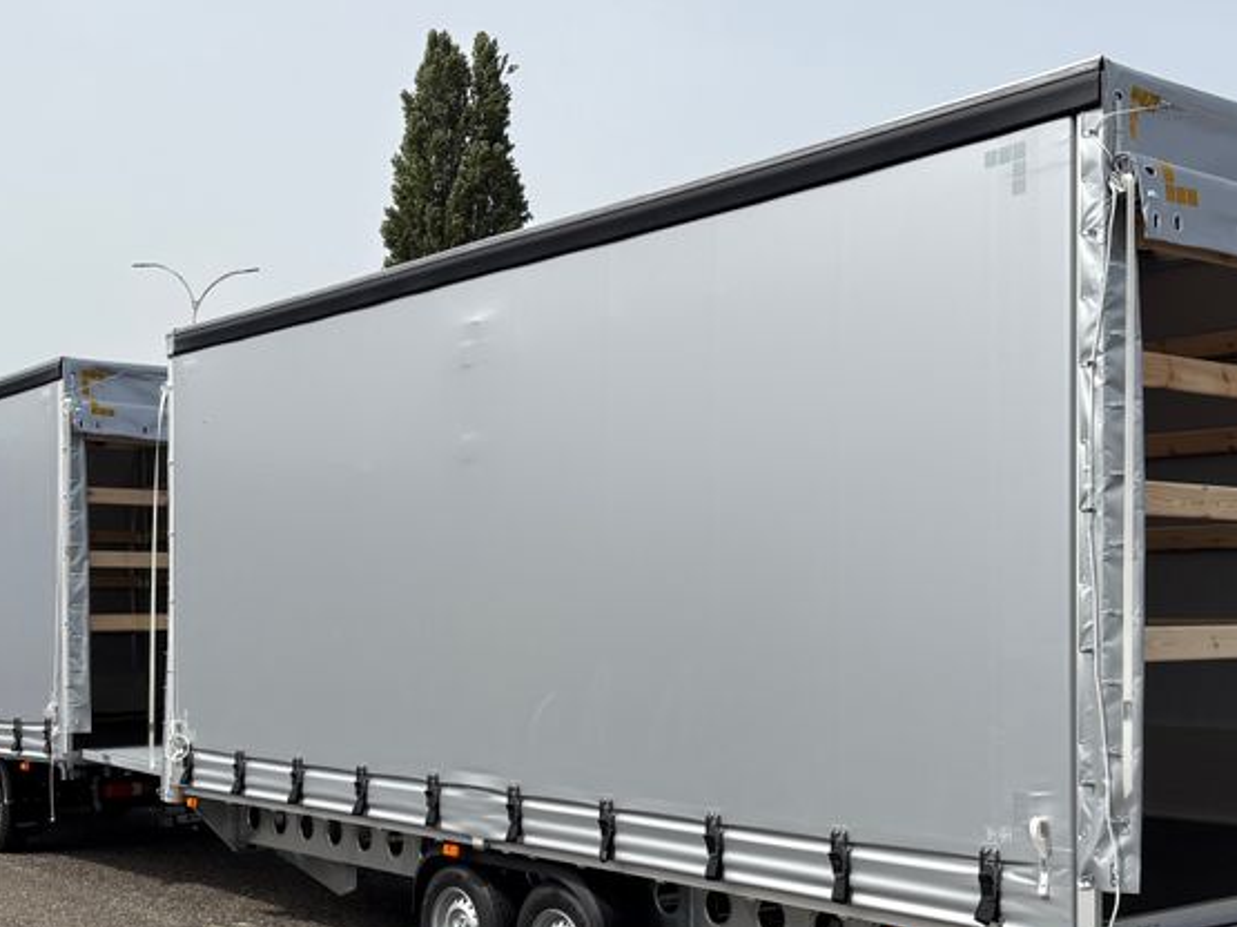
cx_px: 559
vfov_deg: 30.1
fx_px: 1715
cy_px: 602
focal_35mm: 48
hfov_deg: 39.6
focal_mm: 5.96
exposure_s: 1/5814
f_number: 1.6
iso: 50
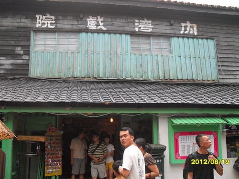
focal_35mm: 35
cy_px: 90
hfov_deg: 52.6
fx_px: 242
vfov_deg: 40.7
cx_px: 120
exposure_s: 1/500
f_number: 2.8
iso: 100
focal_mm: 6.2
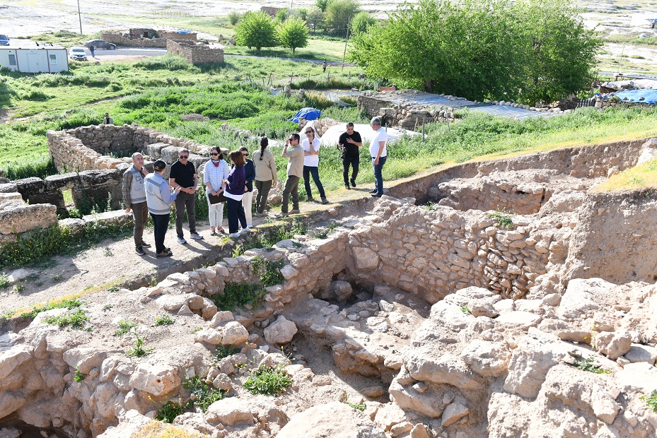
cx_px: 328
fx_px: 566
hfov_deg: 60.3
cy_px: 219
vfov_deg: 42.4
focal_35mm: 31
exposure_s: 1/160
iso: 64
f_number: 5.6
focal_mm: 31
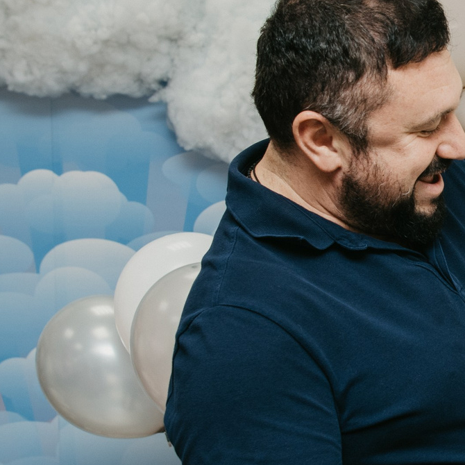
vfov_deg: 21.6
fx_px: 1216
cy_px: 300
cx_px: 559
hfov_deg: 20.3
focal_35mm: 80
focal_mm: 24
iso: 125
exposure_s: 1/160
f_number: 4
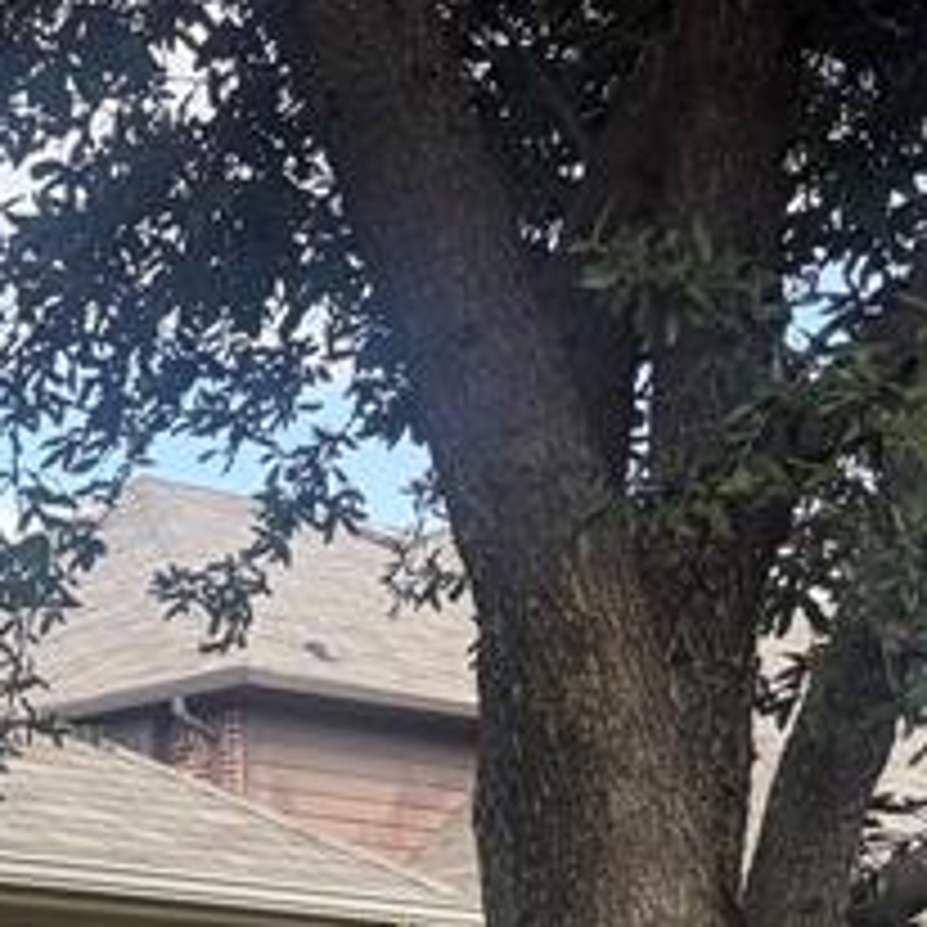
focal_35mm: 114
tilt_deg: -2.7
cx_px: -904
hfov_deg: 13.3
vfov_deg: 14.1
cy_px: 1485
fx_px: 3454
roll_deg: +0.8
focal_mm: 5.96
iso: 64
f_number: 1.6
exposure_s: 1/945
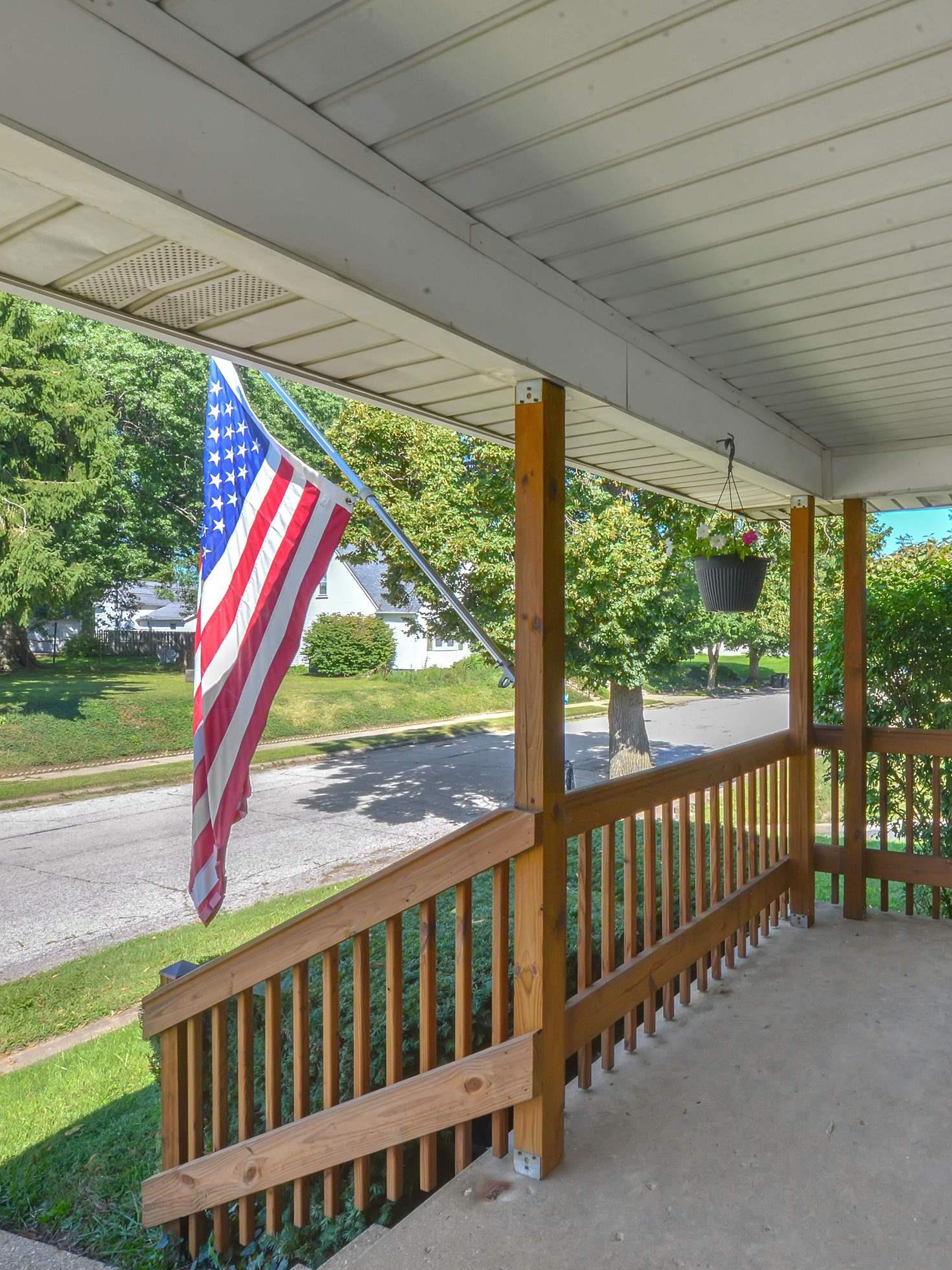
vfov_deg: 79.0
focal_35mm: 21
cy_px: 648
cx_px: 723
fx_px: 770
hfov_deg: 59.7
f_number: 22
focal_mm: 14
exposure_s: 1/100
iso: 400
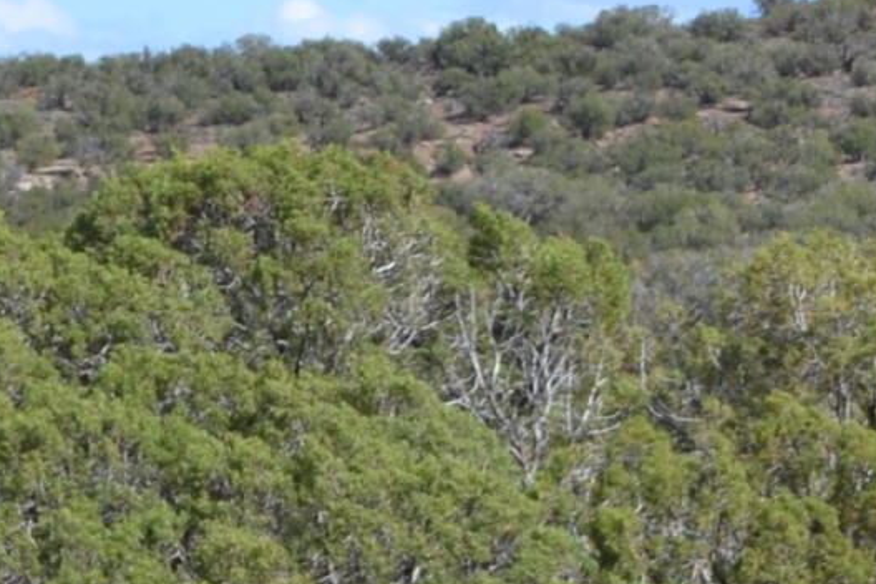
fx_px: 8711
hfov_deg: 5.7
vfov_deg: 3.8
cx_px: 1604
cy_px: 244
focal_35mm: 358
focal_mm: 42
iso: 100
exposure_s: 1/250
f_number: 8
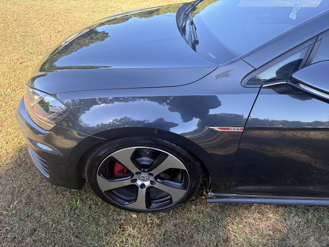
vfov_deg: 56.8
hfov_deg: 71.6
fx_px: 228
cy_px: 124
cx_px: 164
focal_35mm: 24
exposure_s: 1/358
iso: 80
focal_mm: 6.76
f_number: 1.78
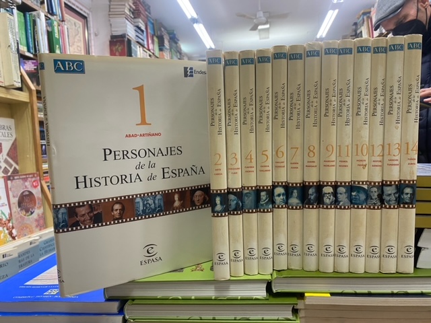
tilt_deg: -3.2
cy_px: 162
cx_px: 216
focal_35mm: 26
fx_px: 324
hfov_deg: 67.3
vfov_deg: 53.1
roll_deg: +2.9
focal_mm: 4.25
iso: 125
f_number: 1.8
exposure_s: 1/50
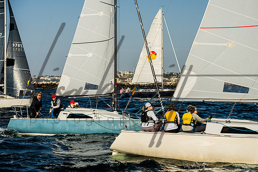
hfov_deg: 21.3
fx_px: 684
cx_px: 153
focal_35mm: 95
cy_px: 102
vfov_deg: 14.3
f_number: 6.3
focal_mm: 80
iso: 100
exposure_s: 1/800
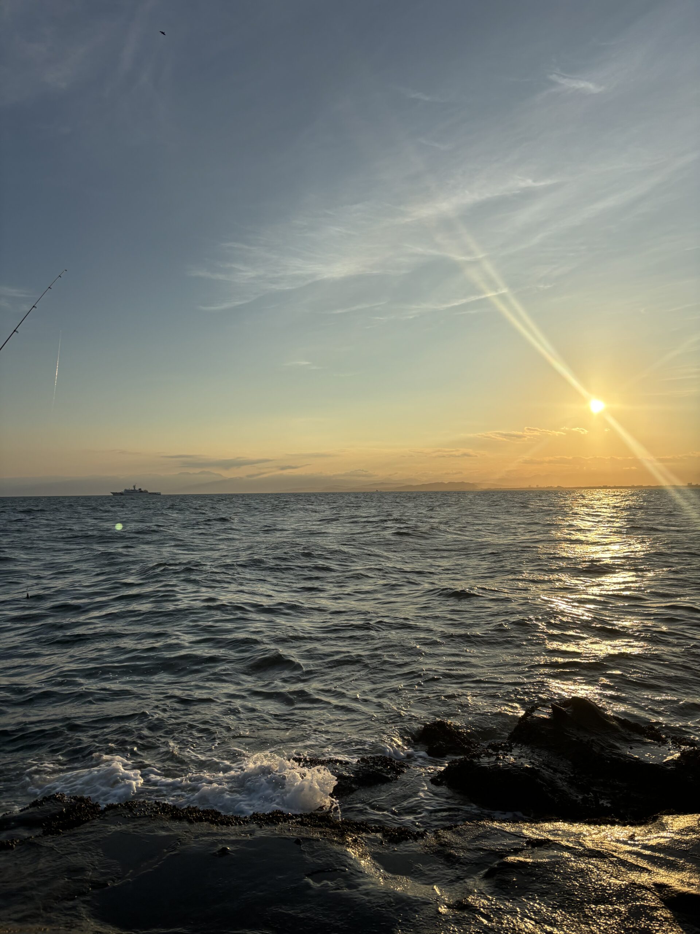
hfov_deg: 53.1
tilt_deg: +2.7
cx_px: 350
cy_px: 467
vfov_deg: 67.3
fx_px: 701
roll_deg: +0.4
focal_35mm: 26
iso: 50
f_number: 1.6
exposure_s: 1/8333
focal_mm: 5.96
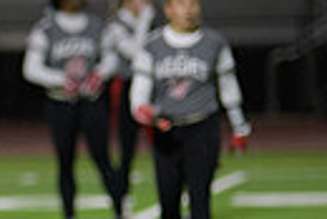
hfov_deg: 3.4
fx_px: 5465
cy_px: 162
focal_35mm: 601
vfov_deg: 2.3
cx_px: -234
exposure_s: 1/200
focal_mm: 135
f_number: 2.8
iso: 800
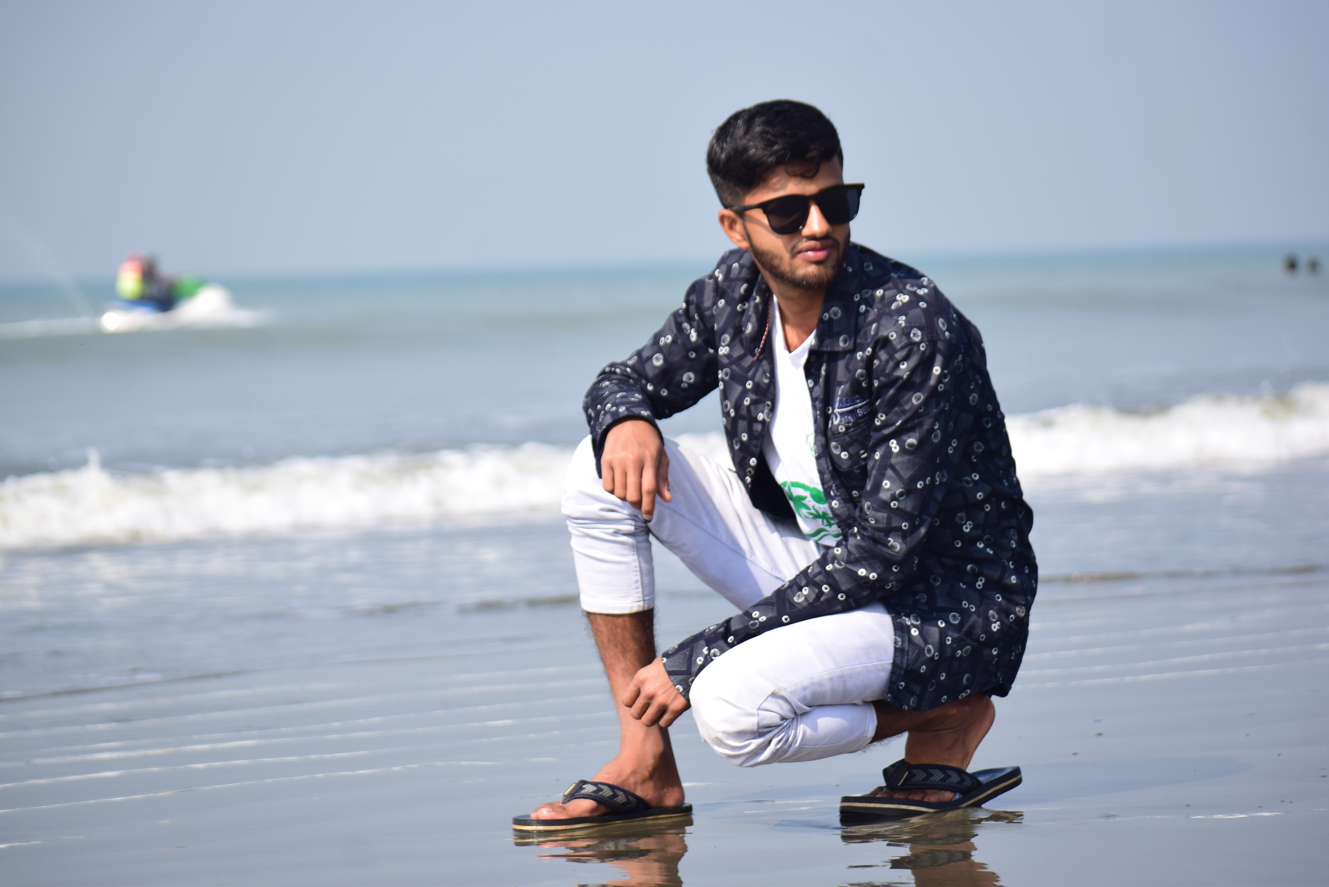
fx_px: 5262
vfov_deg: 9.6
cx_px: 664
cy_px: 444
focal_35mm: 142
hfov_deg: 14.4
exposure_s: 1/800
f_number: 7.1
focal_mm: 95
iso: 200
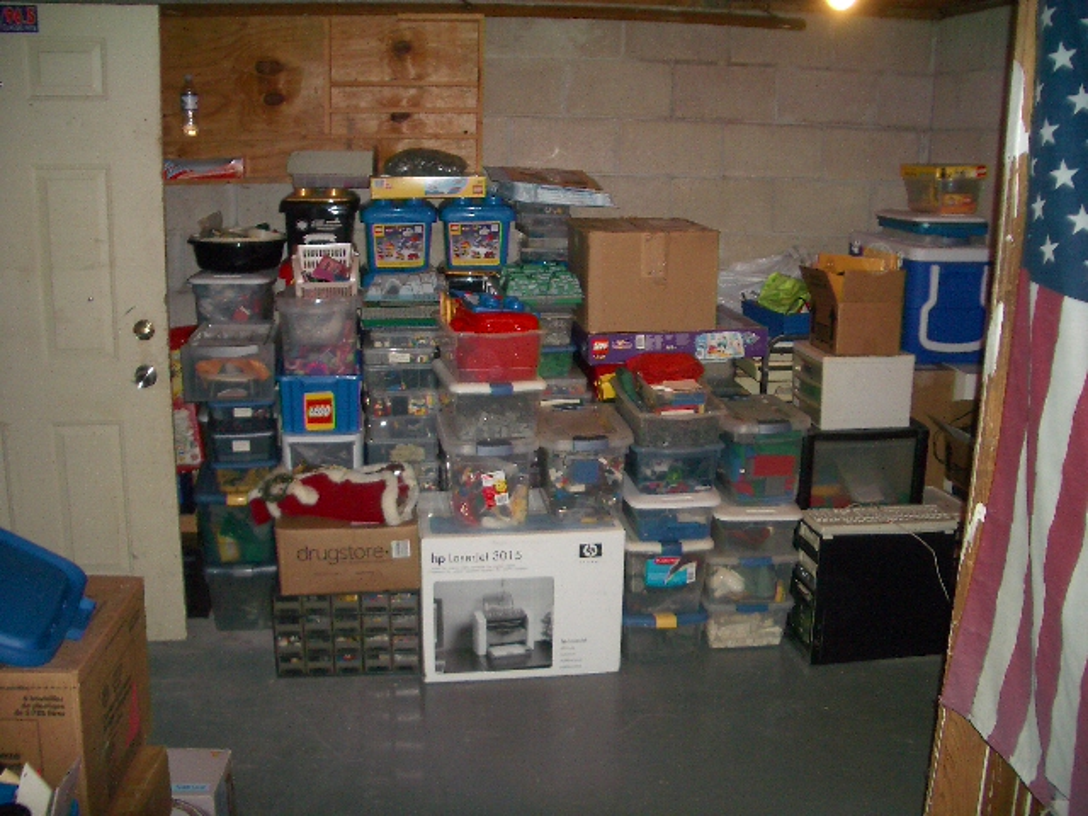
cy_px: 408
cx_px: 544
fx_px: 1100
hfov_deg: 52.6
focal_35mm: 35
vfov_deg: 40.7
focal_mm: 5.8
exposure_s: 1/60
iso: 100
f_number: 2.6
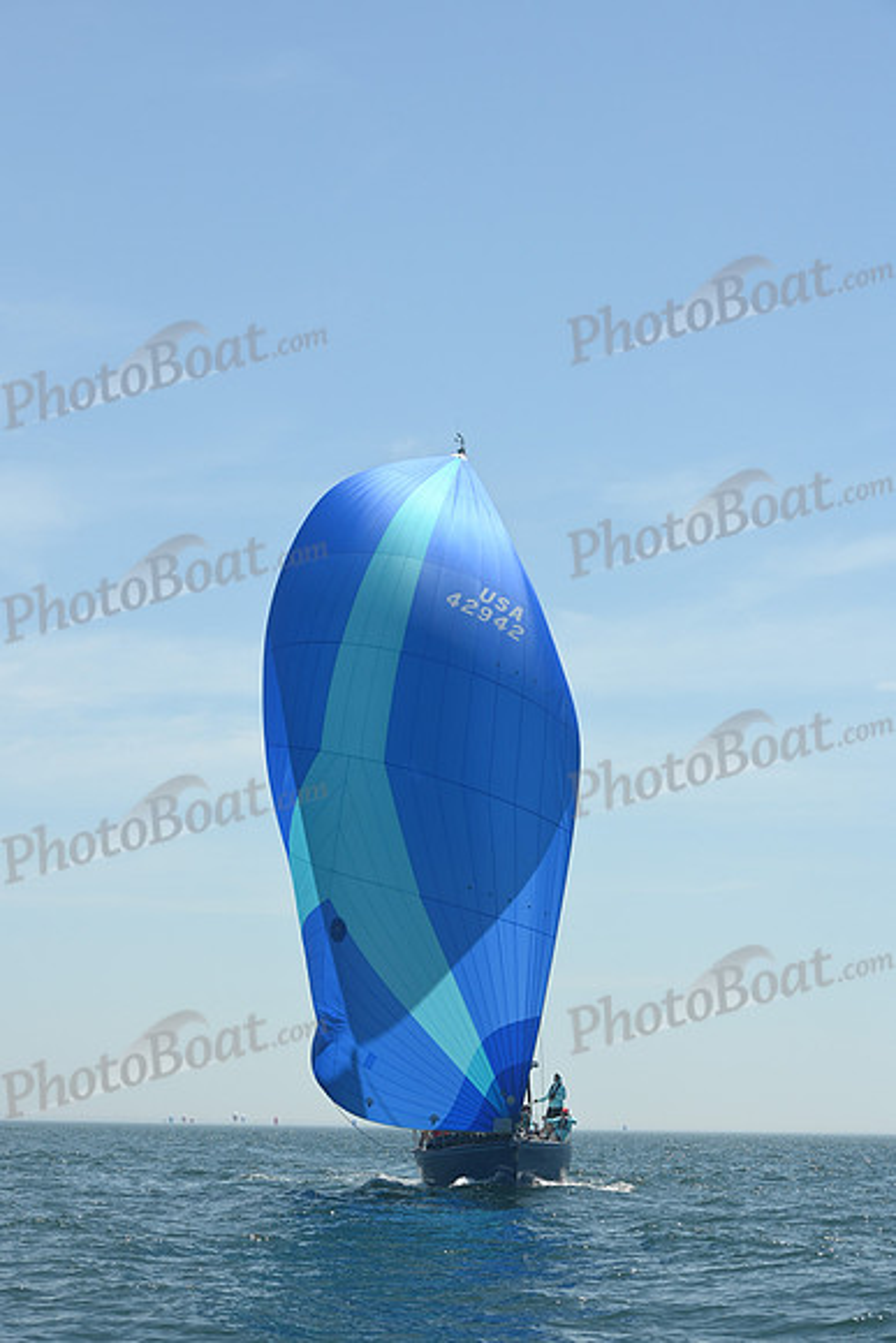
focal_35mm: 85
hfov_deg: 16.1
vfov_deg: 23.9
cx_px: 448
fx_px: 3171
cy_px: 672
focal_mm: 85
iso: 320
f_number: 9
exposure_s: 1/1000
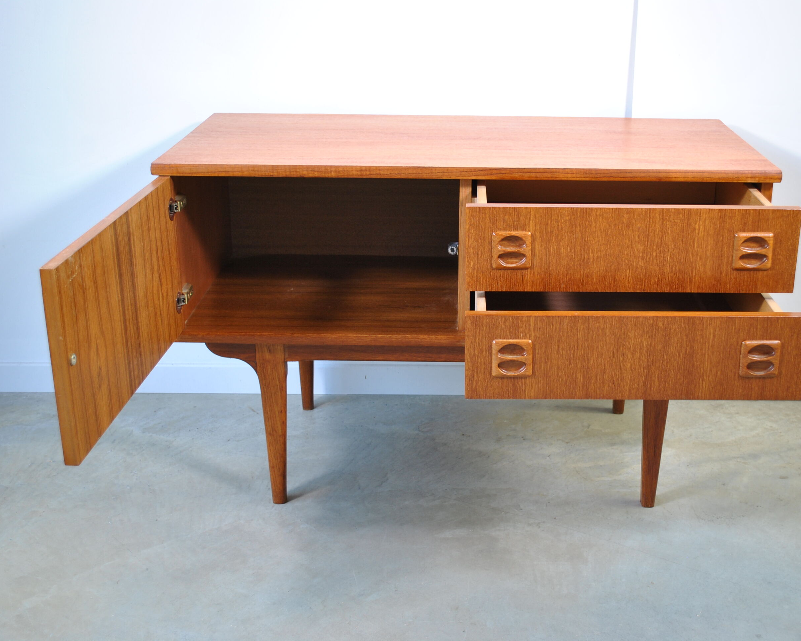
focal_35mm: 44
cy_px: 321
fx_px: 1043
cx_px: 458
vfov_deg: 34.1
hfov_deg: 41.9
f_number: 4.5
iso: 200
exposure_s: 1/25
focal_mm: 26
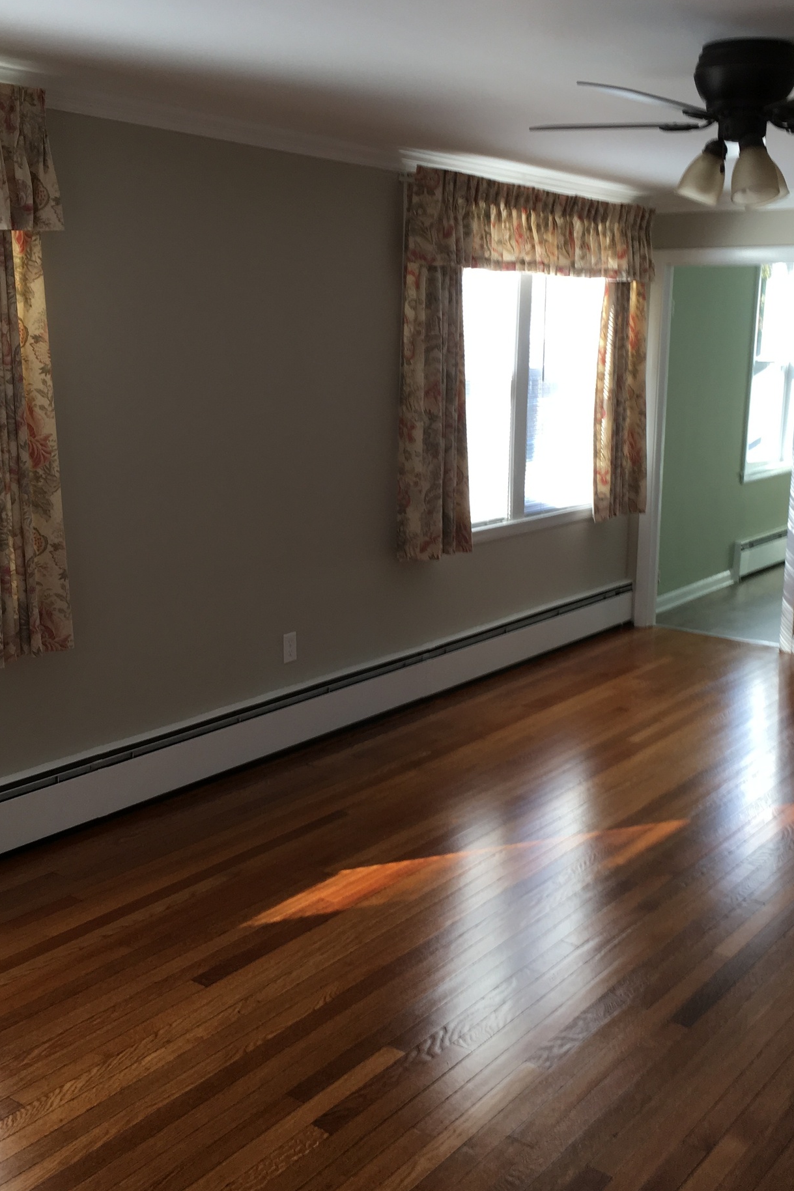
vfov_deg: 50.7
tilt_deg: -8.2
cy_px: 570
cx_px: 430
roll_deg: +0.0
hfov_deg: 35.0
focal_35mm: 38
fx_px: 1257
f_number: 2.2
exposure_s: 1/60
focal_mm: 4.15
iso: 32
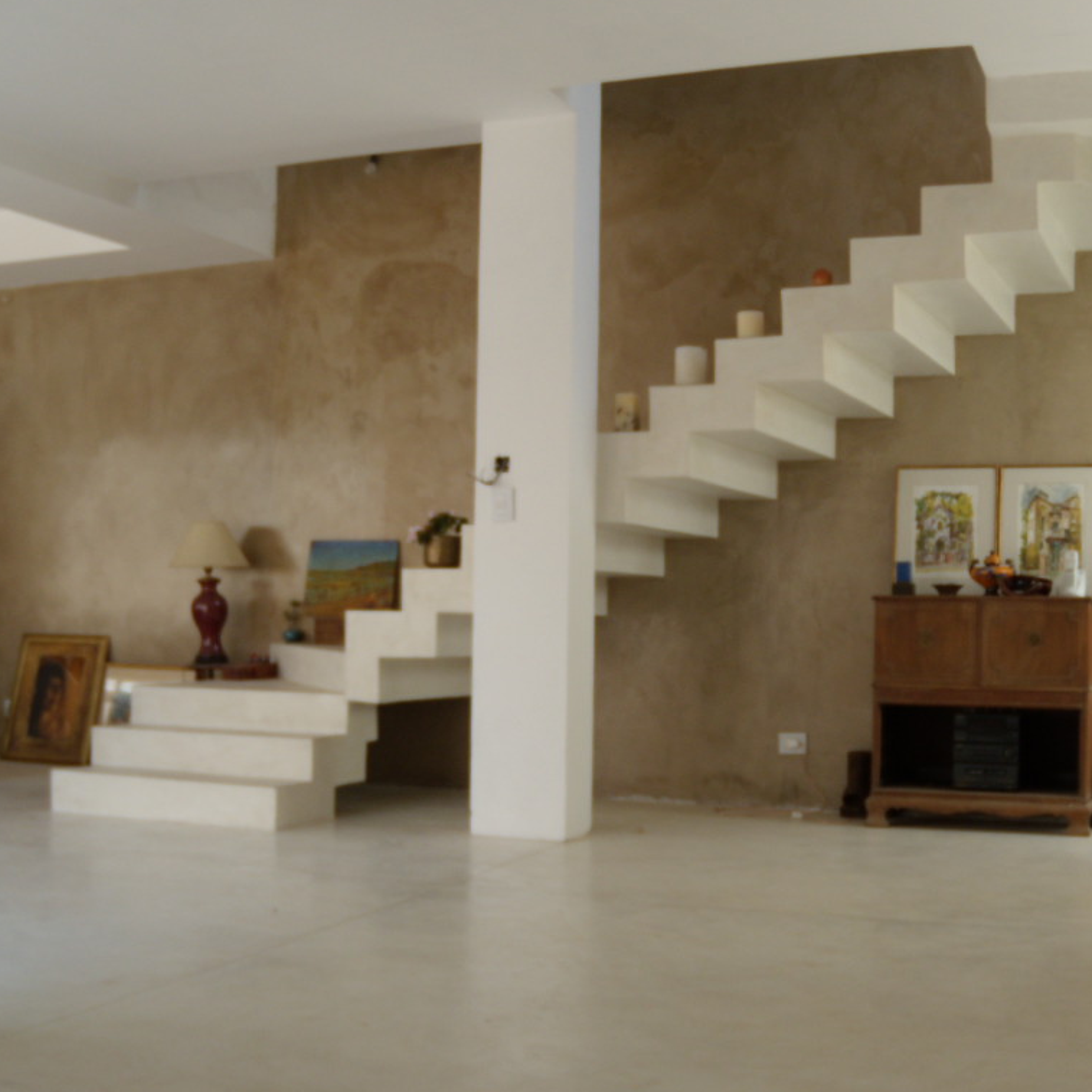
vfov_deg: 39.2
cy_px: 543
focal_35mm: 43
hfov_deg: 39.1
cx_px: 615
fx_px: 1535
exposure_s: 1/100
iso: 80
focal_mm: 6.4
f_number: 3.6
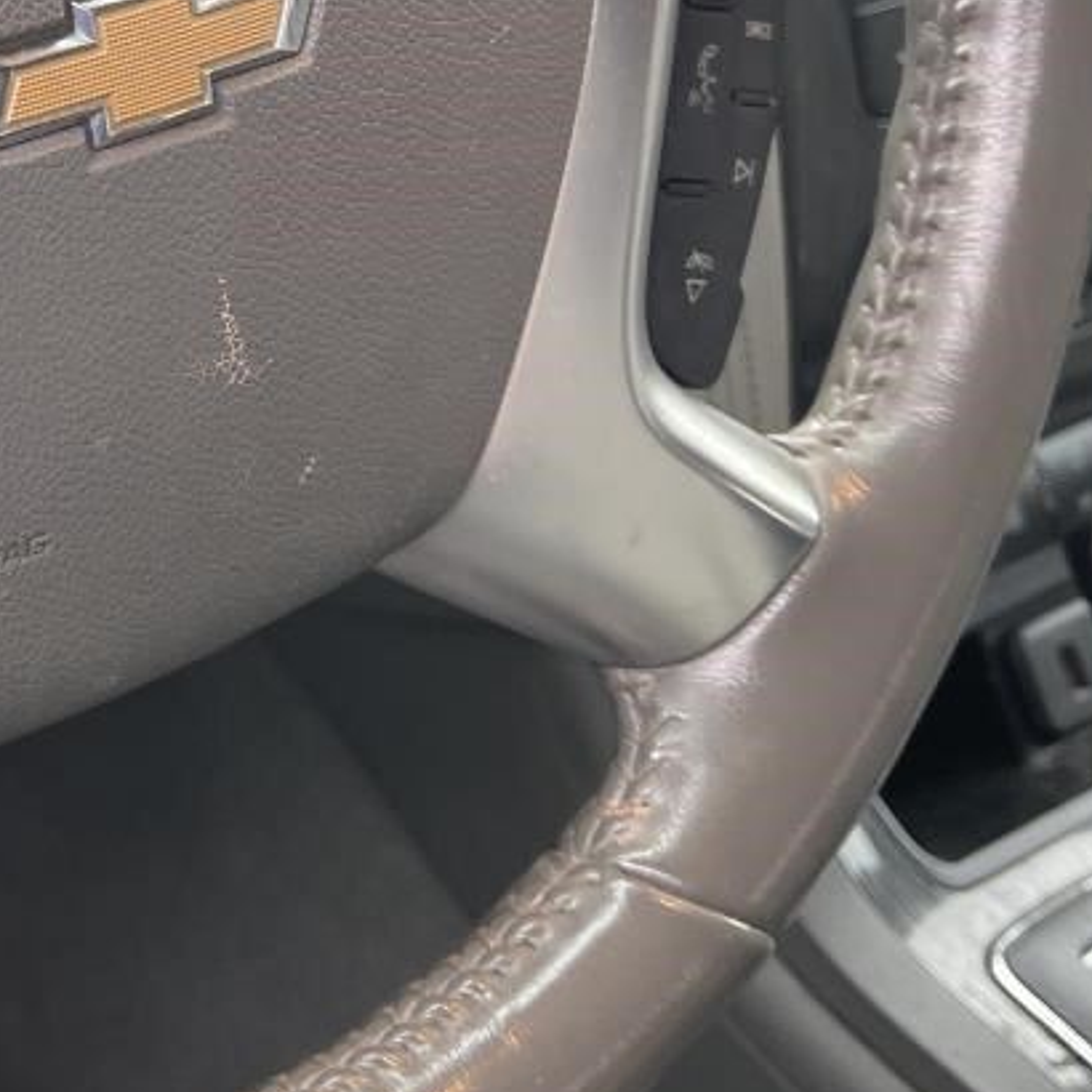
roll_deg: -6.1
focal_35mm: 69
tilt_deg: -31.7
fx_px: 2463
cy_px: 149
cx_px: 21
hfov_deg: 24.0
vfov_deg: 24.4
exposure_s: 1/121
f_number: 1.6
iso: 125
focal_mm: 5.1
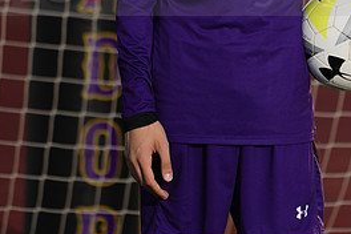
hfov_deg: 2.3
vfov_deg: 1.6
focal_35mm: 878
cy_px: -27
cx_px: 225
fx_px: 8560
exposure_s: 1/200
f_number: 7.1
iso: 100
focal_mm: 400
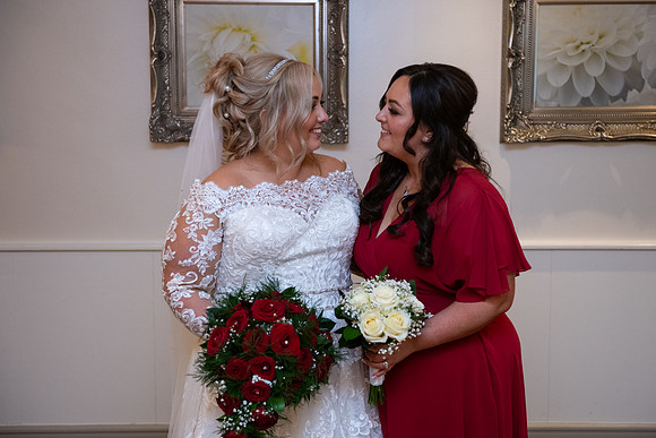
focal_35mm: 58
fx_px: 1057
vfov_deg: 23.4
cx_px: 344
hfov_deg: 34.5
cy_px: 210
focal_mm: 55
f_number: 3.5
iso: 1000
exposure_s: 1/160
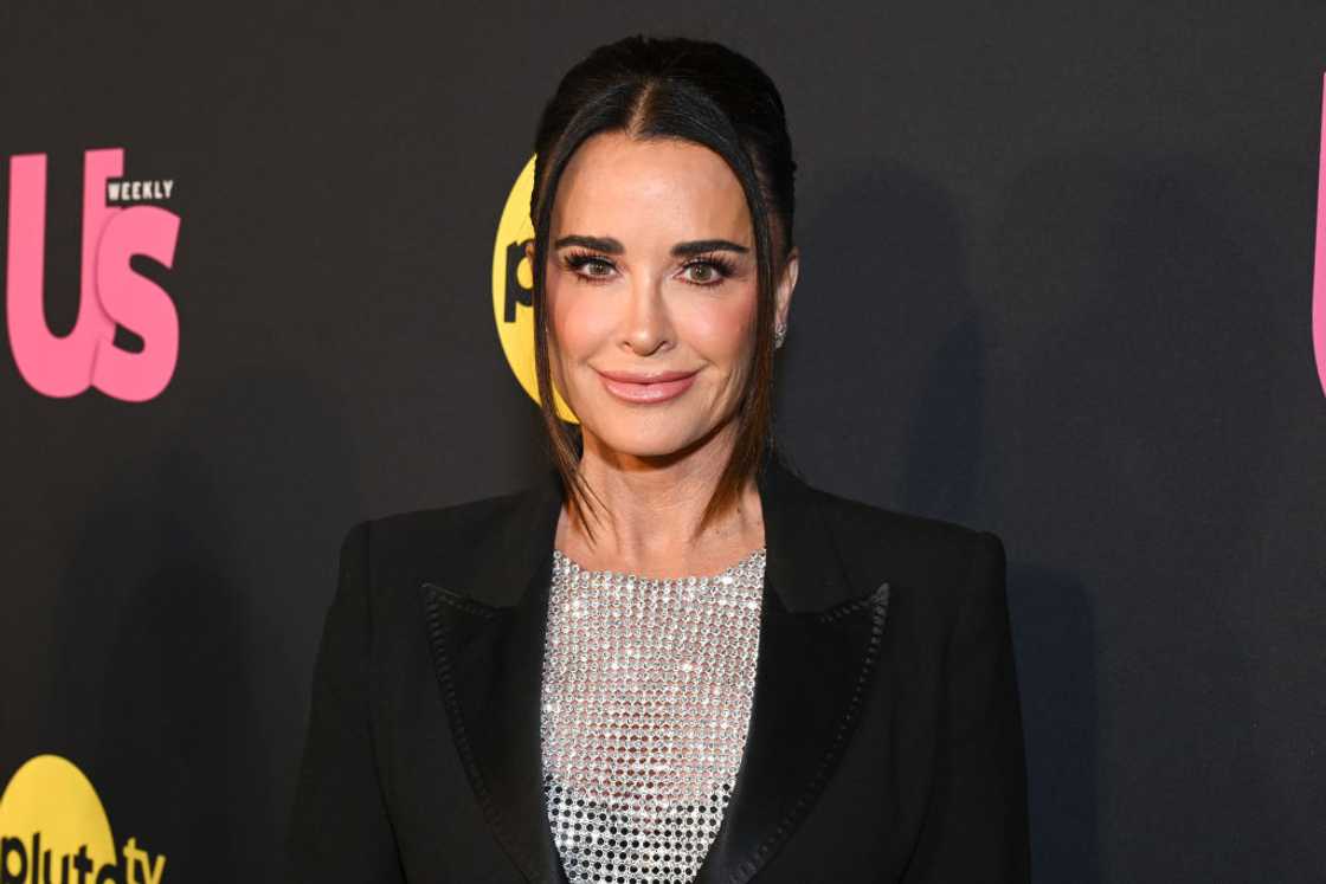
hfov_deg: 33.4
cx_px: 663
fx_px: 2210
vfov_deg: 22.6
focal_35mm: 60
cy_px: 442
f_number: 8
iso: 1250
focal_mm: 60
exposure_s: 1/160
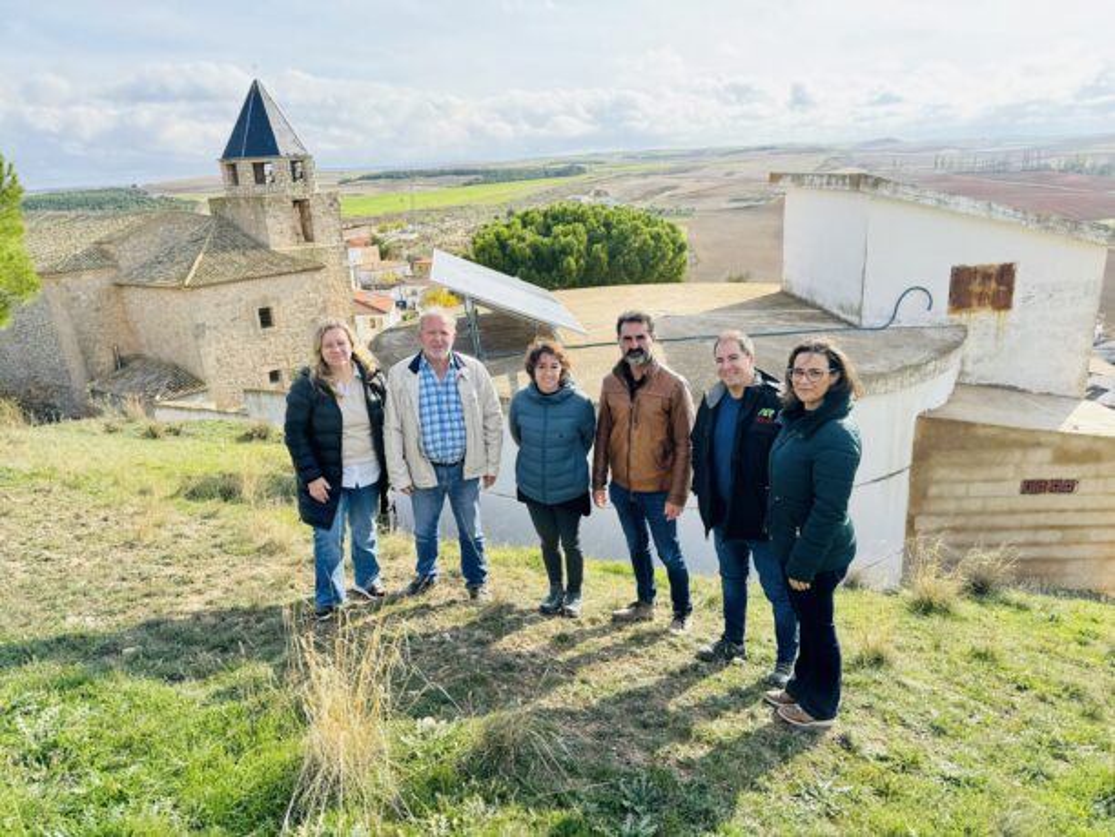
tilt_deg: -17.5
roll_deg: +3.3
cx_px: 558
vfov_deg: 56.8
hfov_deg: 71.6
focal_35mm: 24
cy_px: 418
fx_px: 773
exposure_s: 1/912
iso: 80
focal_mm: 6.76
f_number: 1.78
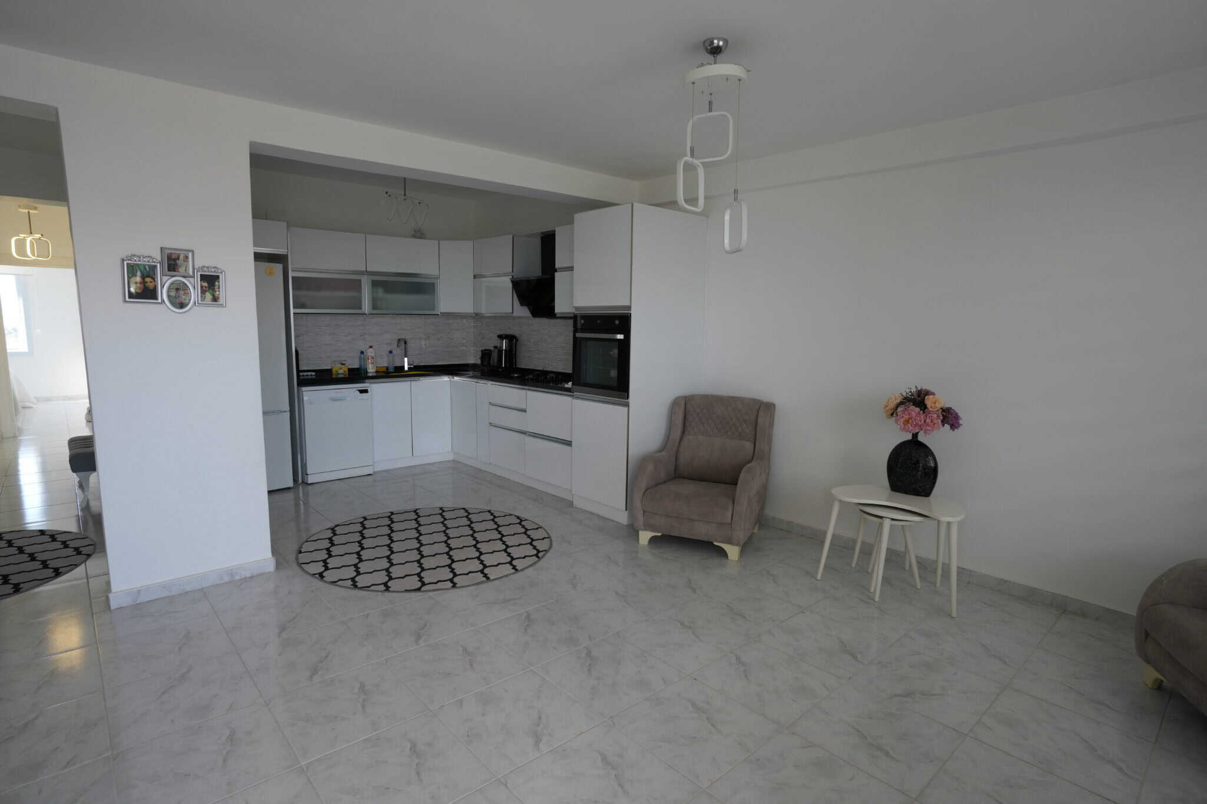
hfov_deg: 86.9
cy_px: 402
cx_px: 604
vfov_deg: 64.5
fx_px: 637
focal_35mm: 19
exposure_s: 1/160
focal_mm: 19
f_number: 4
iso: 400
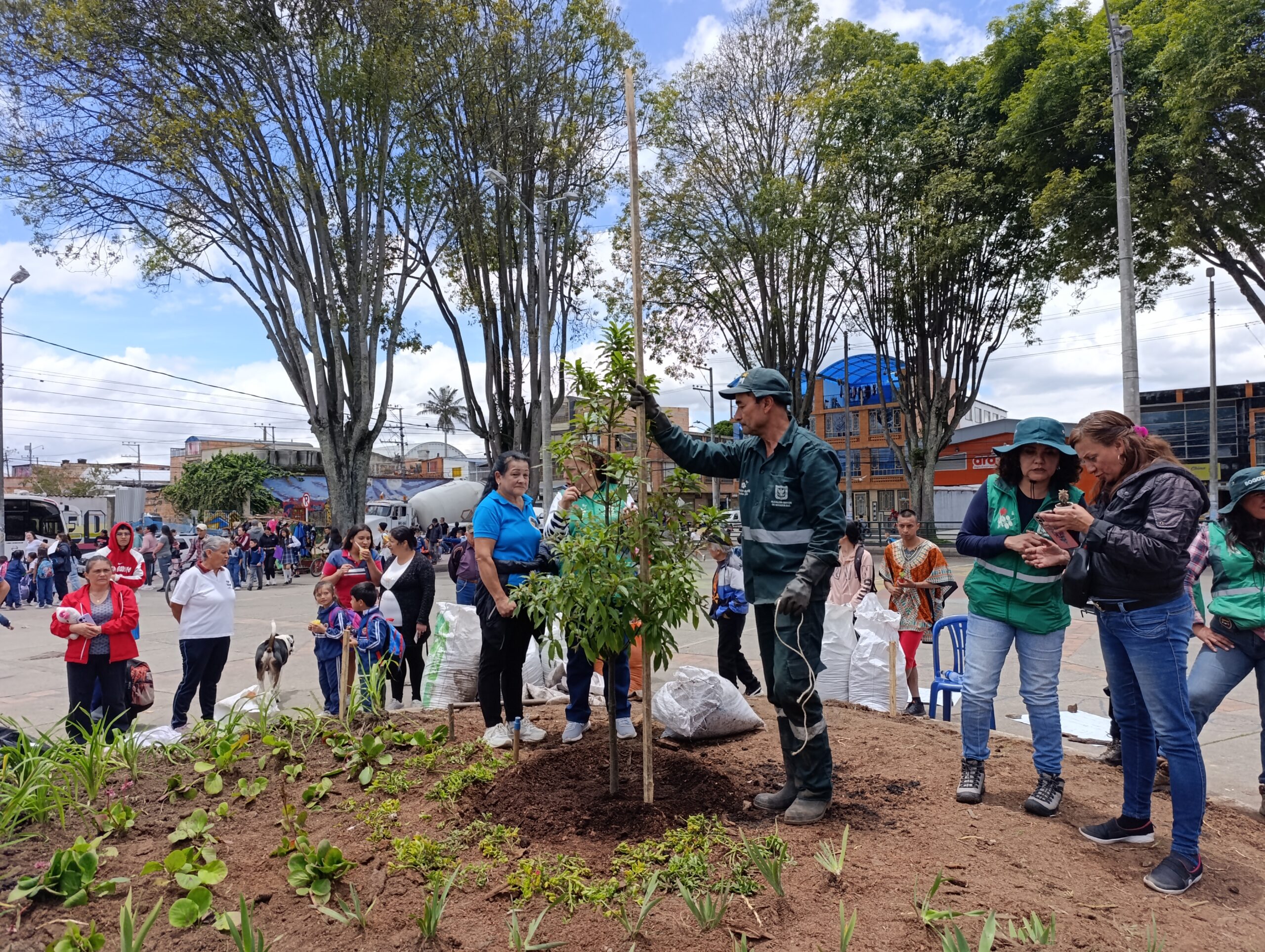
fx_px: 842
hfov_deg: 73.8
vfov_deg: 59.0
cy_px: 476
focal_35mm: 23
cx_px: 632
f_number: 1.6
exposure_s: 1/450
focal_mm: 6.14
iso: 50
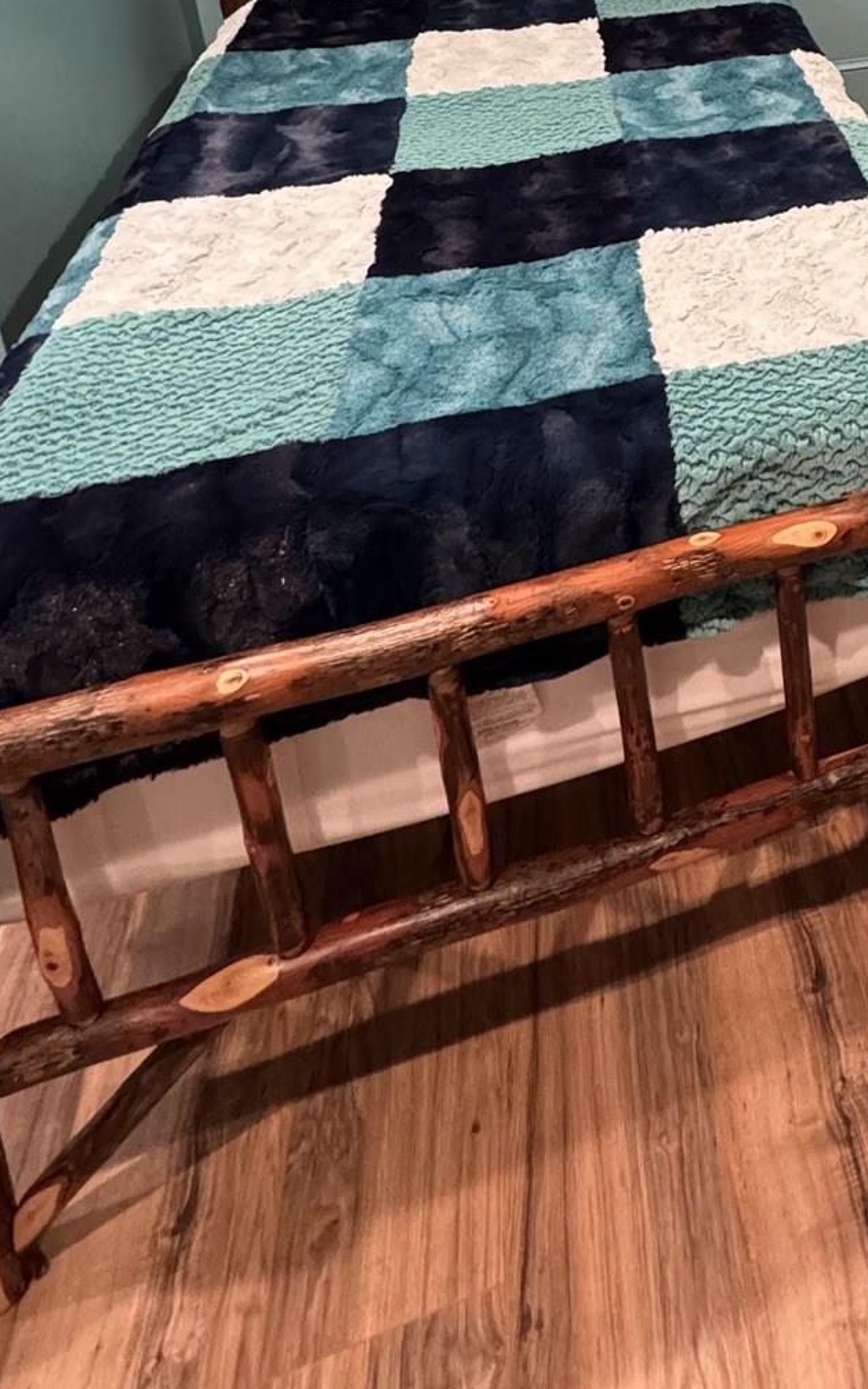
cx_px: 991
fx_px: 1287
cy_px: 26
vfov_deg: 47.8
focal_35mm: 34
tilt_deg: -19.3
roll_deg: -0.3
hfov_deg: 32.1
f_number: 2.2
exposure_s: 1/60
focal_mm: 2.22
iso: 640
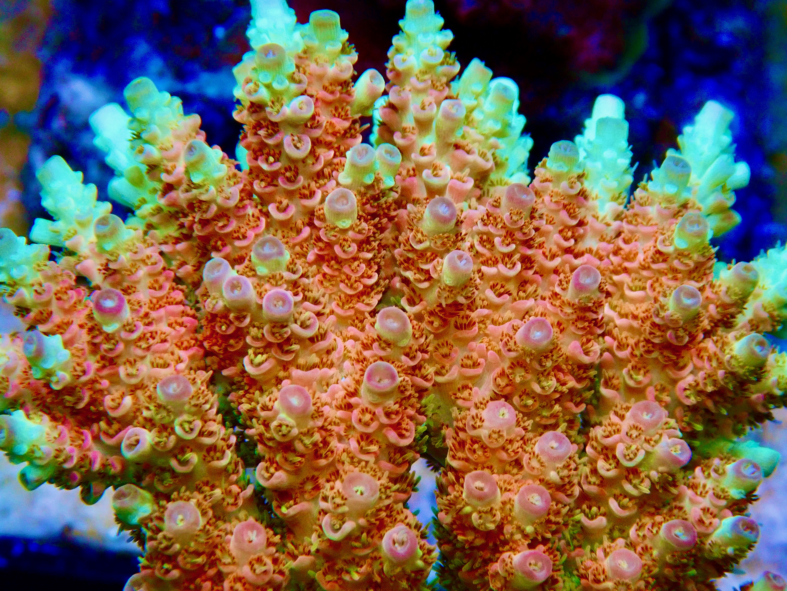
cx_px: 394
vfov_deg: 14.8
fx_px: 2274
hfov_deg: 19.6
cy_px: 296
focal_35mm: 100
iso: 200
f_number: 6.3
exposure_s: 1/200
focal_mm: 18
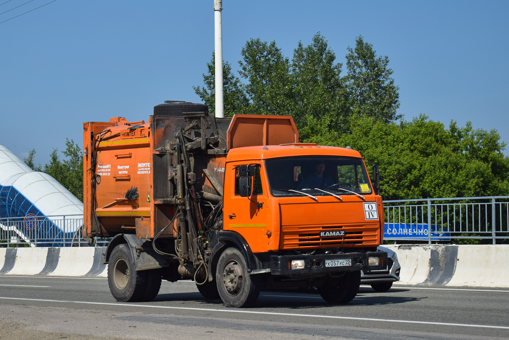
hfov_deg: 24.6
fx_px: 1166
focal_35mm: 82
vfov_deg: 16.6
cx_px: 254
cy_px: 170
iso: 100
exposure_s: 1/1000
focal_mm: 55
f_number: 6.3
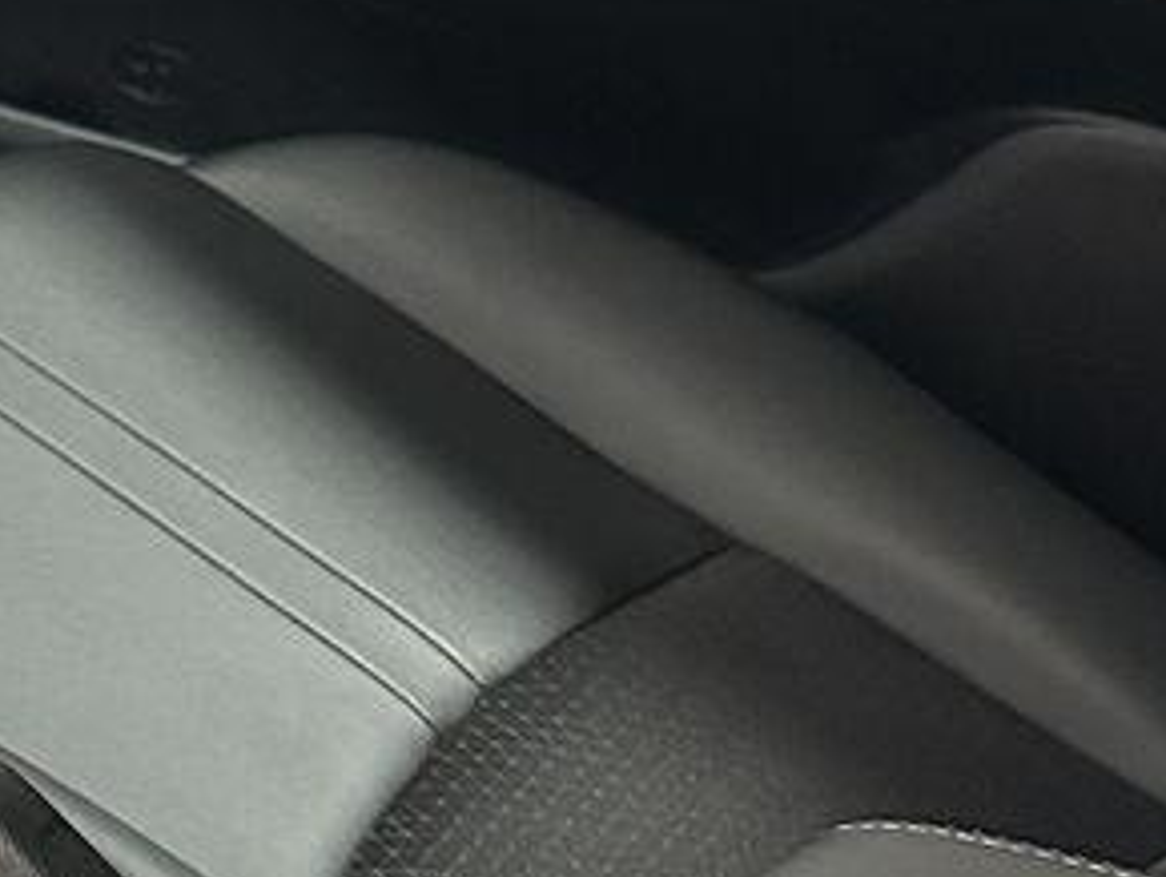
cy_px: 52
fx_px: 4012
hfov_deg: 13.3
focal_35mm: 119
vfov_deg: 12.4
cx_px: -1427
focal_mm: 6.86
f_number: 1.78
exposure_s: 1/50
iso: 320
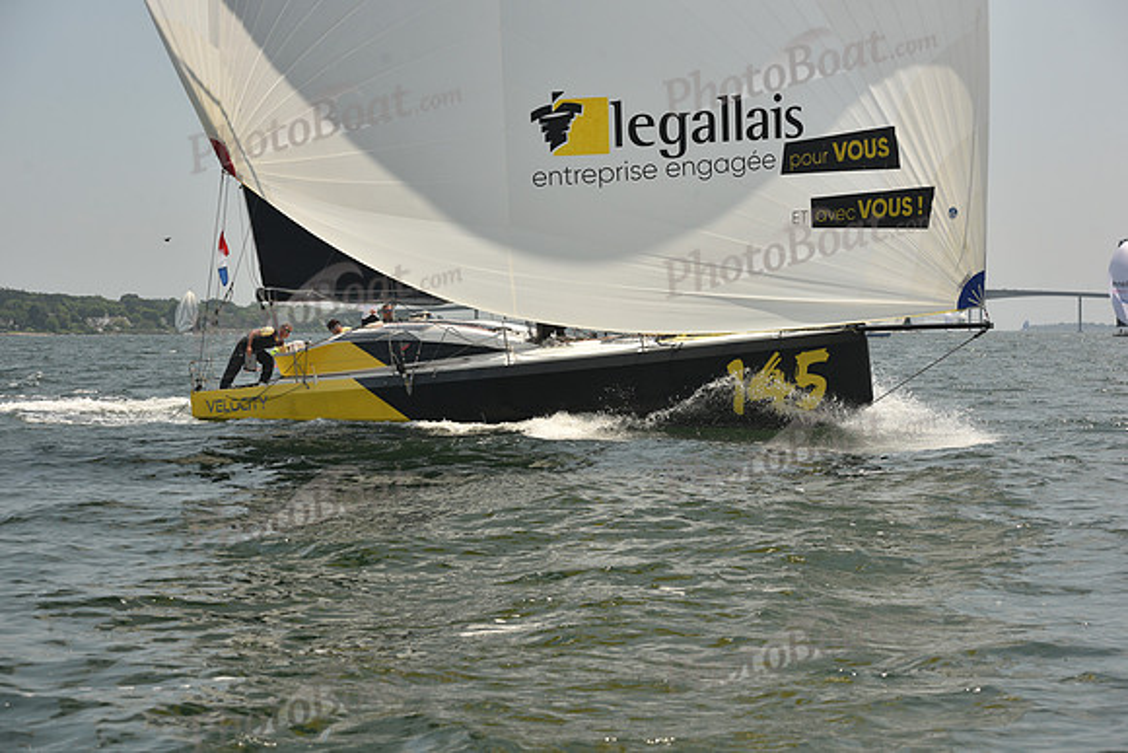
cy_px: 376
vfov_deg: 19.5
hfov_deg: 28.8
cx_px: 564
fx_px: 2194
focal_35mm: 70
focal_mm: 70
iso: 250
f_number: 7.1
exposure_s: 1/640
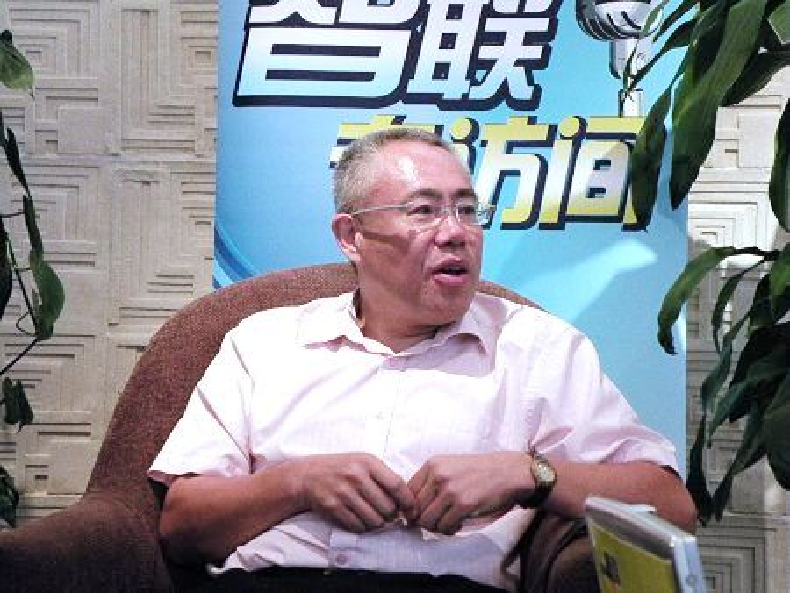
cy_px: 296
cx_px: 395
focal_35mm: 76
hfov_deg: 25.6
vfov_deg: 19.4
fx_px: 1735
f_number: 4
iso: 400
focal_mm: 13.4
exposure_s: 1/52.4
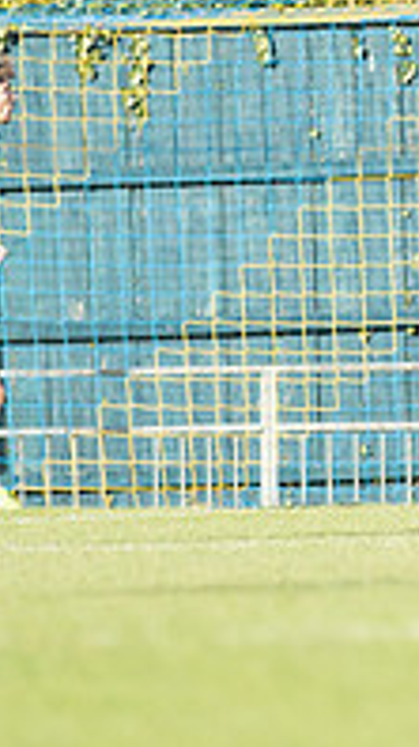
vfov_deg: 1.6
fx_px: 27327
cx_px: 1000
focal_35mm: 1380
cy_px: 47
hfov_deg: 0.9
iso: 250
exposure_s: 1/1250
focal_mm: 300
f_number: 4.5
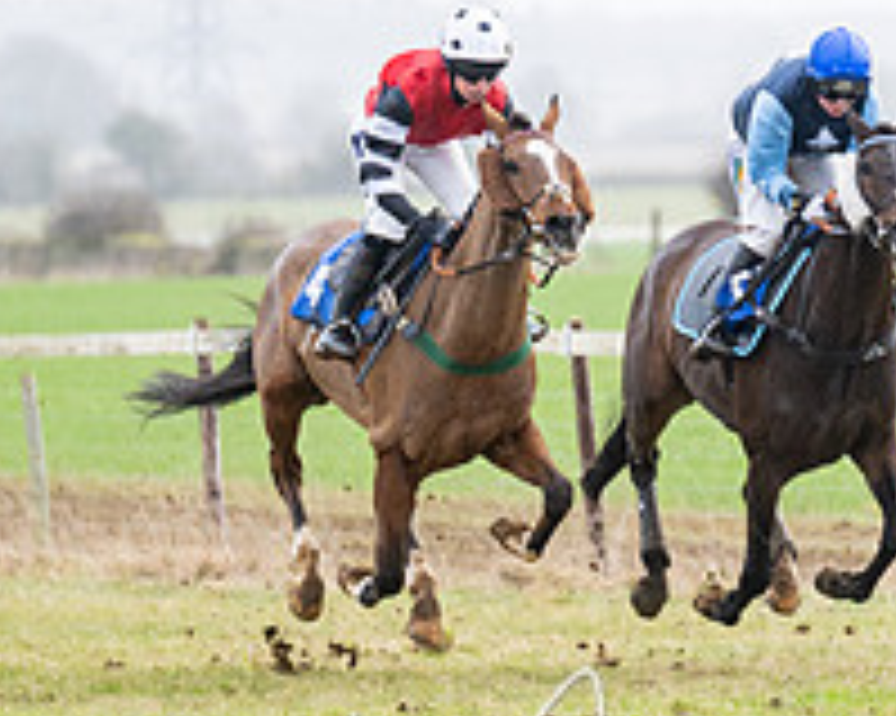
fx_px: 19322
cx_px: 1307
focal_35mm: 729
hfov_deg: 2.7
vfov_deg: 2.1
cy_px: 430
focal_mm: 175
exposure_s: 1/800
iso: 400
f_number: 4
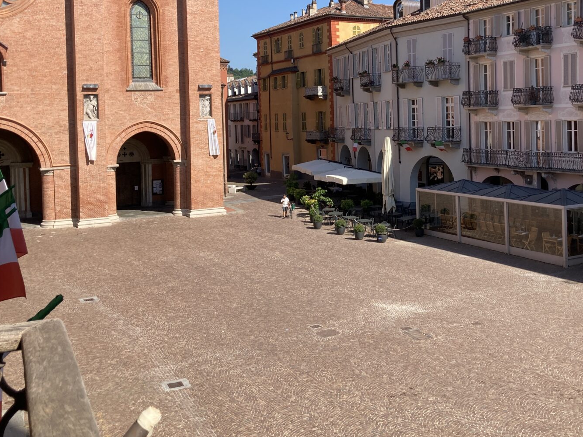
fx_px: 724
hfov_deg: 43.3
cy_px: 146
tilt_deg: -1.0
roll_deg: +1.1
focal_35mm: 43
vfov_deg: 33.3
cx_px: 381
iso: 20
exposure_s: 1/1389
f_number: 1.8
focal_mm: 3.99
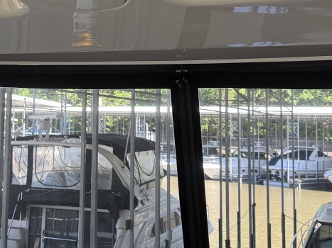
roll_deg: -1.6
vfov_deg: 19.7
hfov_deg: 25.6
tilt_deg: +6.6
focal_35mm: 74
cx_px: 43
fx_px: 710
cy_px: 49
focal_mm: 6.76
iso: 100
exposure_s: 1/555
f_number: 1.78
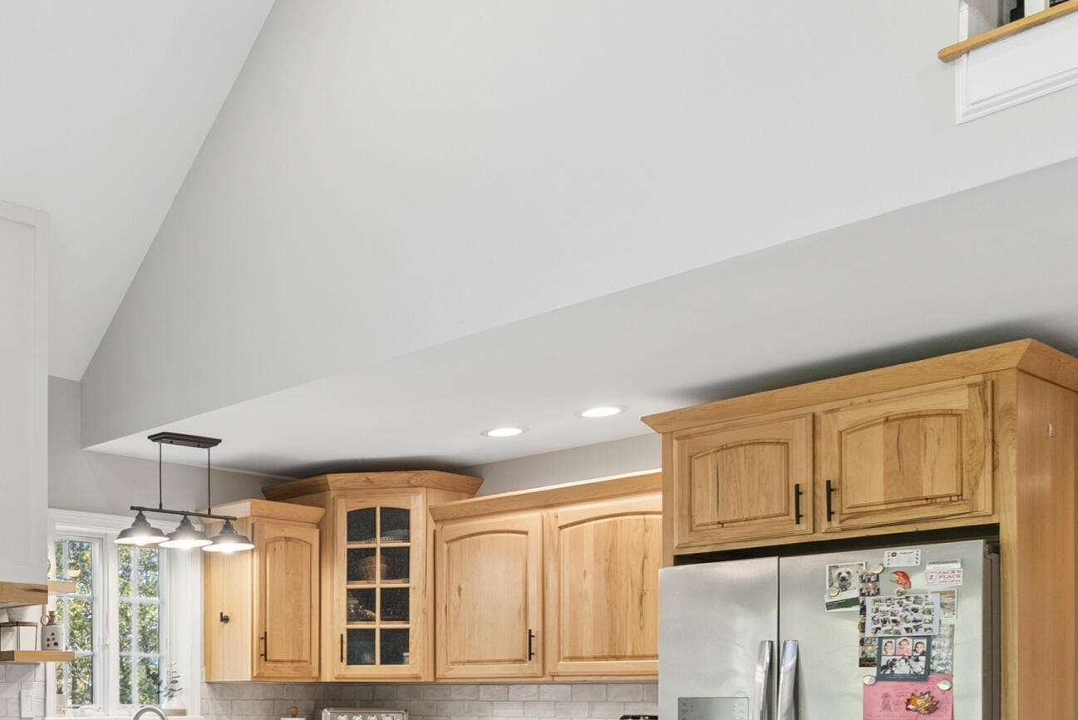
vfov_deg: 33.1
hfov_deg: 42.4
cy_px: 715
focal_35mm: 37
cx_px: -70
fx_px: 1108
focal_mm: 16
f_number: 7.1
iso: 640
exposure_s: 1/30
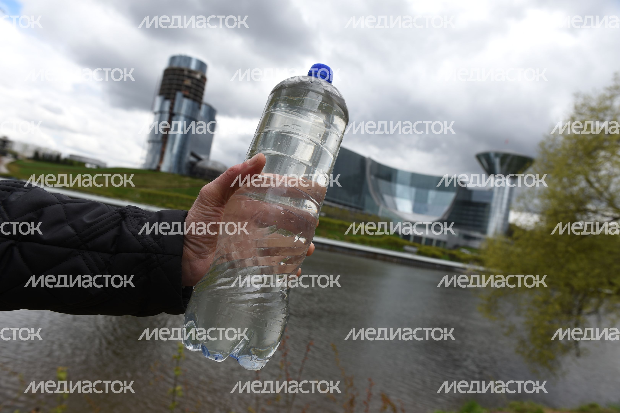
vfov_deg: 53.1
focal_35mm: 24
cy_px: 206
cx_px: 310
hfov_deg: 73.8
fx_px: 413
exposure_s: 1/160
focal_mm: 24
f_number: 7.1
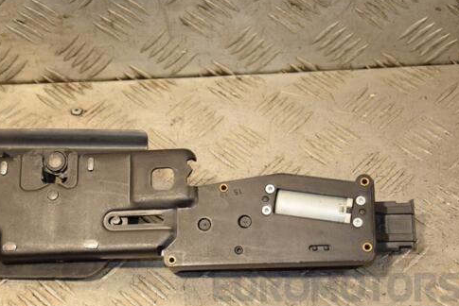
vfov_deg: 15.4
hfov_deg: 22.8
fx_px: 1135
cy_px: 162
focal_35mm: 89
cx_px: 195
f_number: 4.8
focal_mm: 48
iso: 800
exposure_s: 1/160
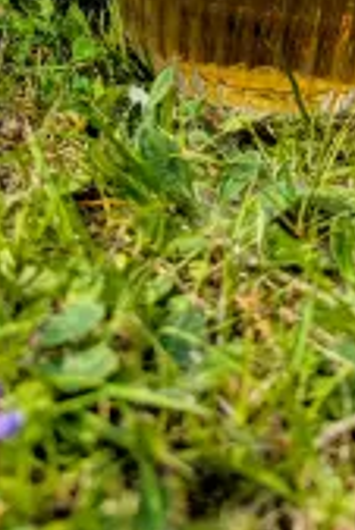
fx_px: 871
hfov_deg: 23.0
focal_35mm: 59
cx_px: 174
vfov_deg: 30.2
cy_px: -63
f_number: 1.85
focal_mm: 6.81
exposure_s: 1/2262
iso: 46
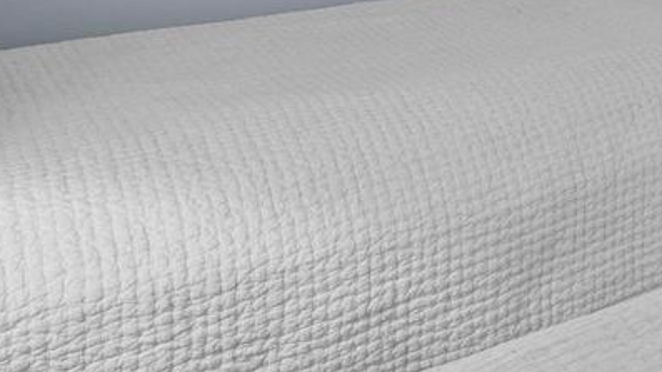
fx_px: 1060
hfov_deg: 24.7
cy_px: -252
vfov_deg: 17.1
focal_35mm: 60
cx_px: 1044
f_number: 7.1
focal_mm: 10.6
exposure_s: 3.2
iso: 200
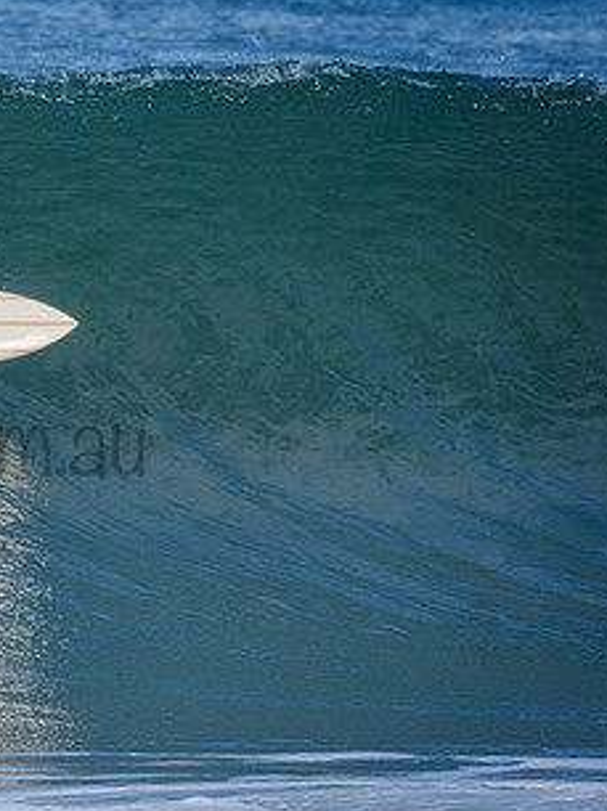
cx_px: -135
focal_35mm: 1369
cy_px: 415
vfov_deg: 1.4
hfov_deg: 1.1
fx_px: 32052
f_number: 5.6
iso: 400
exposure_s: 1/2000
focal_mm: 500
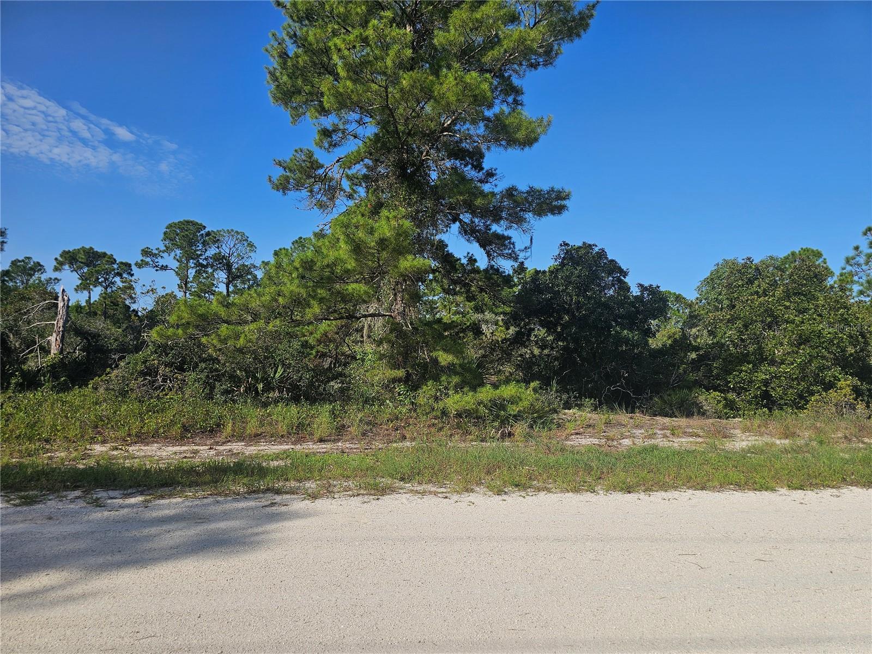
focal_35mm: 23
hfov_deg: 73.9
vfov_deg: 58.9
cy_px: 327
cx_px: 436
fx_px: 579
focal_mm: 6.3
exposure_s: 1/1067
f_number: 1.7
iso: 10
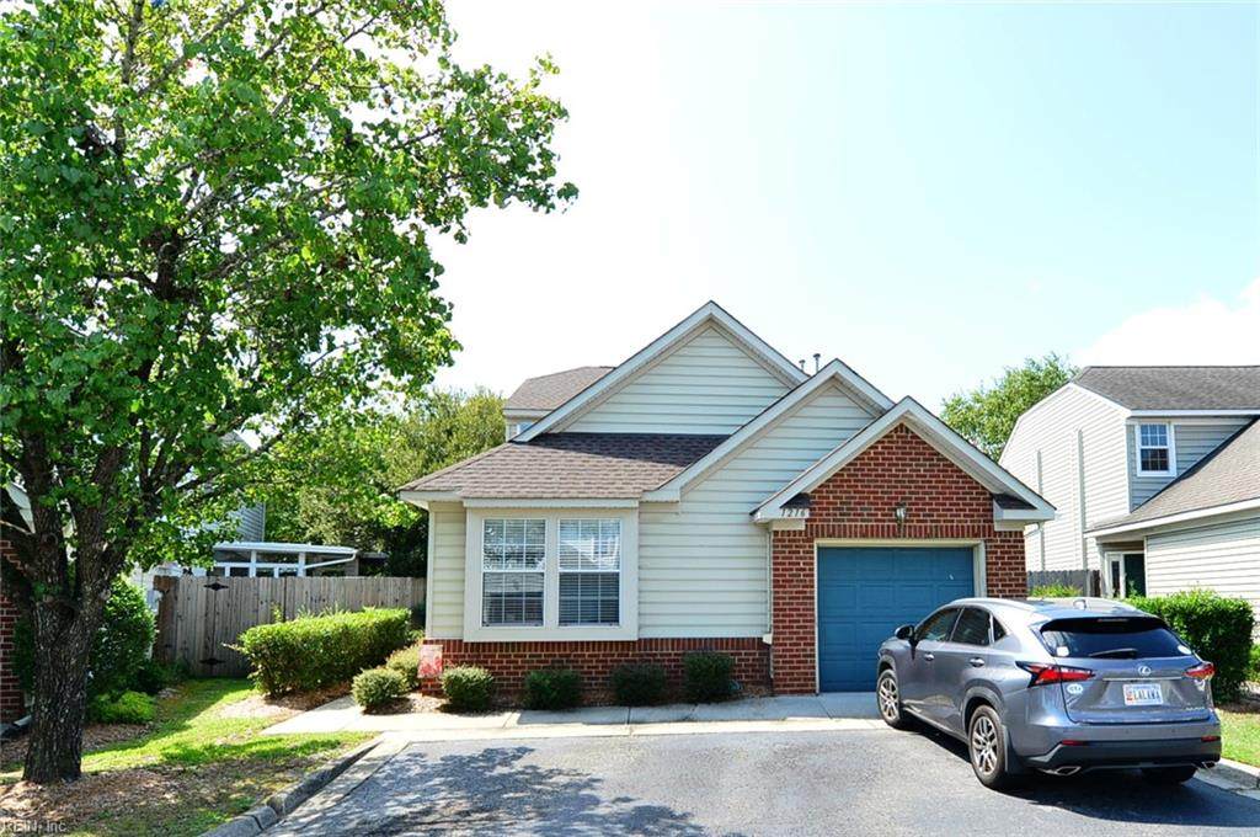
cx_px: 630
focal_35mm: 15
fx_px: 524
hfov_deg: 100.5
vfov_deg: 77.2
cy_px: 418
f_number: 4
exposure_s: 1/4000
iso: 1600
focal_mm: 15
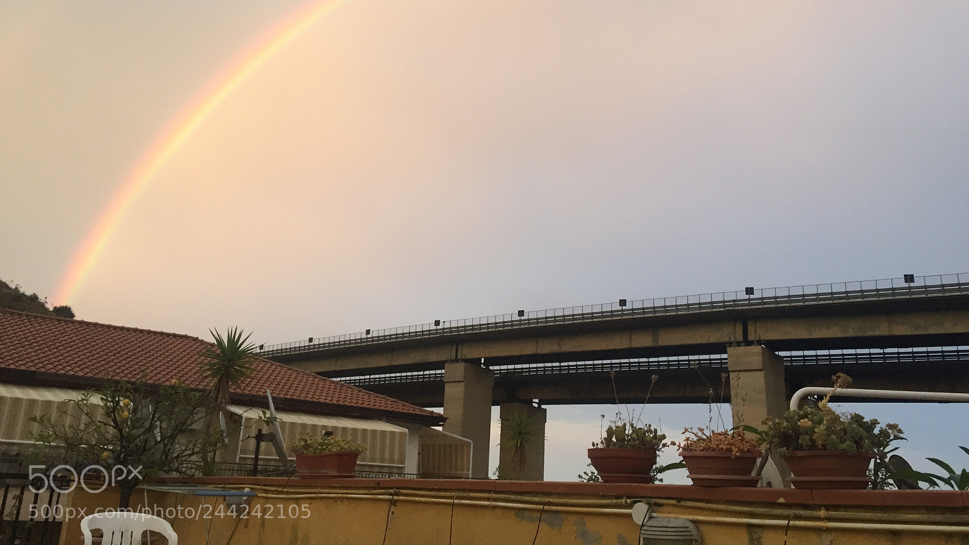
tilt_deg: +19.3
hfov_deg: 61.0
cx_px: 481
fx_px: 822
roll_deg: -3.4
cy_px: 192
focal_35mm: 32
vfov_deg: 36.4
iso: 64
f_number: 2.2
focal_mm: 4.15
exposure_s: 1/33
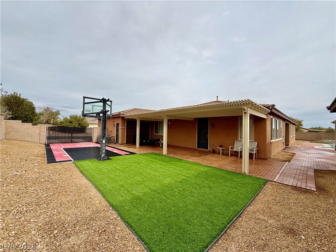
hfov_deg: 102.1
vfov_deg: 85.7
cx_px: 168
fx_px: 136
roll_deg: -1.6
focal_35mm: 14
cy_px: 126
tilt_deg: +1.5
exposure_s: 1/2506
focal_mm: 2.22
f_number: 2.2
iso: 50
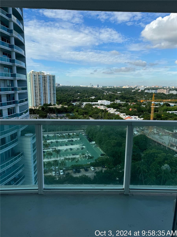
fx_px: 164
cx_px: 88
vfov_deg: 71.6
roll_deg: -1.2
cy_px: 118
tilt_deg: -11.3
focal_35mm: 24
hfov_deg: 56.8
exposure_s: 1/3413
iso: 80
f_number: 1.78
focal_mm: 6.76
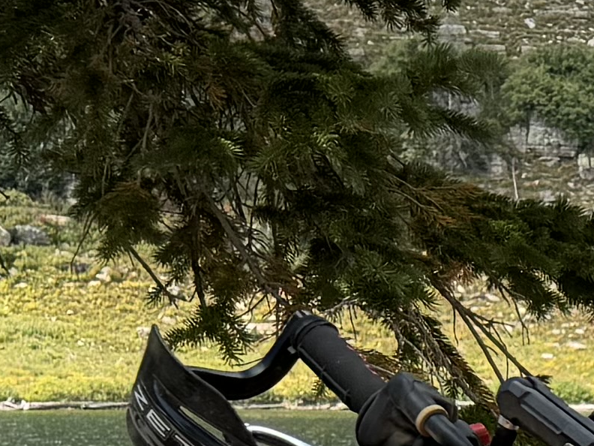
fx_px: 2969
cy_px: 1162
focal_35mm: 173
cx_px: 1319
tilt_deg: -15.5
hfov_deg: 10.2
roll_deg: -1.8
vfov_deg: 7.8
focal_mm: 6.76
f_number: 1.78
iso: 80
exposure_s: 1/1721
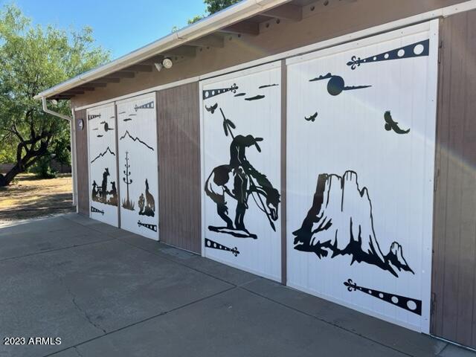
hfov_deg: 67.3
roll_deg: +0.2
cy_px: 178
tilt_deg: -4.5
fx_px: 358
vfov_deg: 53.1
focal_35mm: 26
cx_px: 238
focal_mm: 5.7
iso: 50
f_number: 1.5
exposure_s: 1/1669
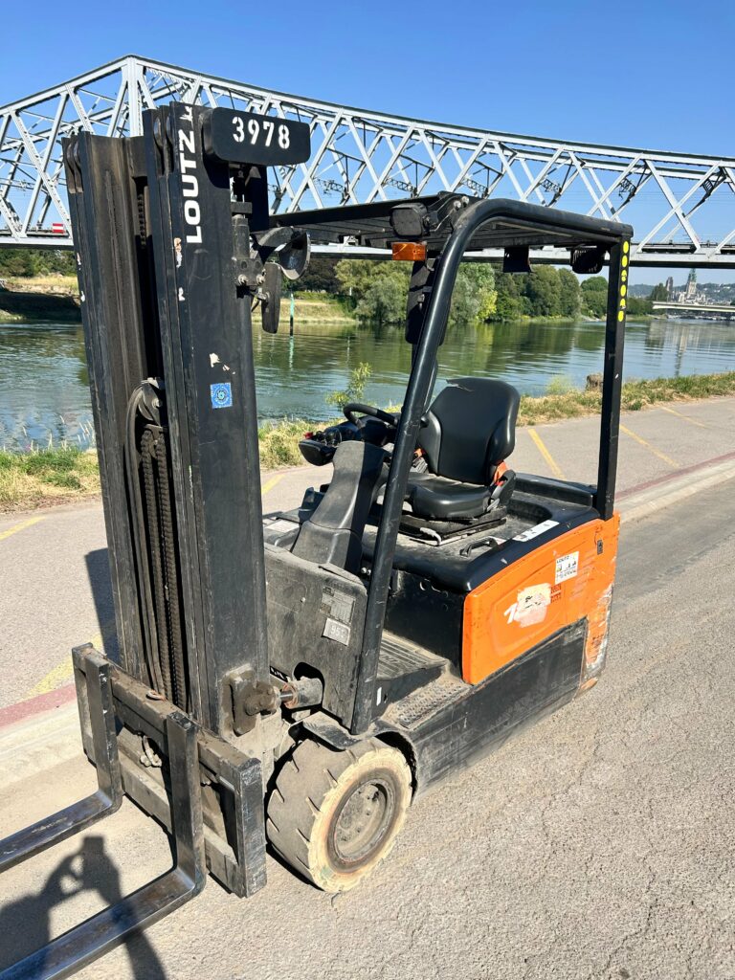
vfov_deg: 67.3
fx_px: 736
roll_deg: -3.2
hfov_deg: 53.1
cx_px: 368
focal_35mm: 26
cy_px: 490
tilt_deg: -14.7
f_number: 1.5
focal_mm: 5.7
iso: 50
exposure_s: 1/2762
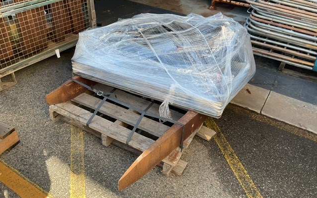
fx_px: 268
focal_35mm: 31
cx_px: 159
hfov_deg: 61.2
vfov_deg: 40.6
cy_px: 92
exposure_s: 1/243
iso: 16
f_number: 1.8
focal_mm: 3
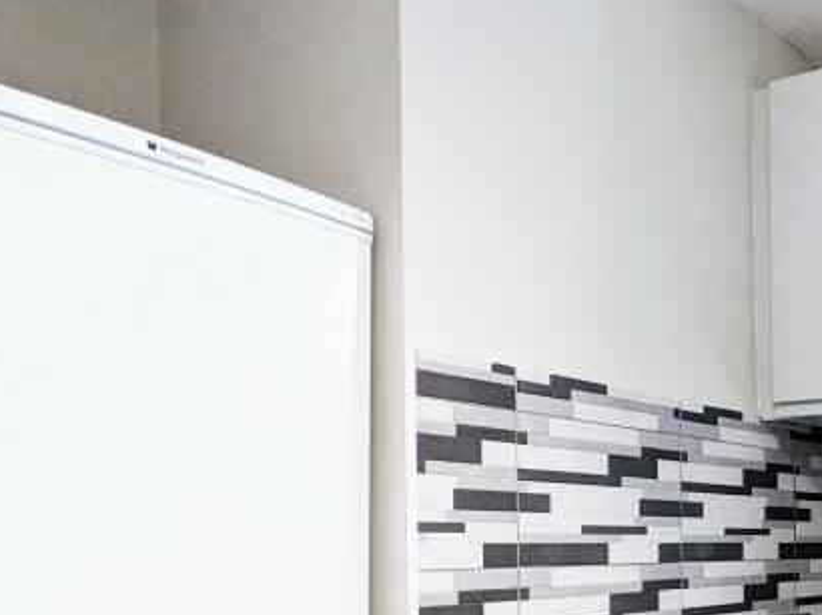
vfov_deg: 33.9
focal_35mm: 40
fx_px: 949
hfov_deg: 39.2
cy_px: 557
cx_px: 886
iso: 48
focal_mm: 2.22
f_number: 2.2
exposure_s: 1/50
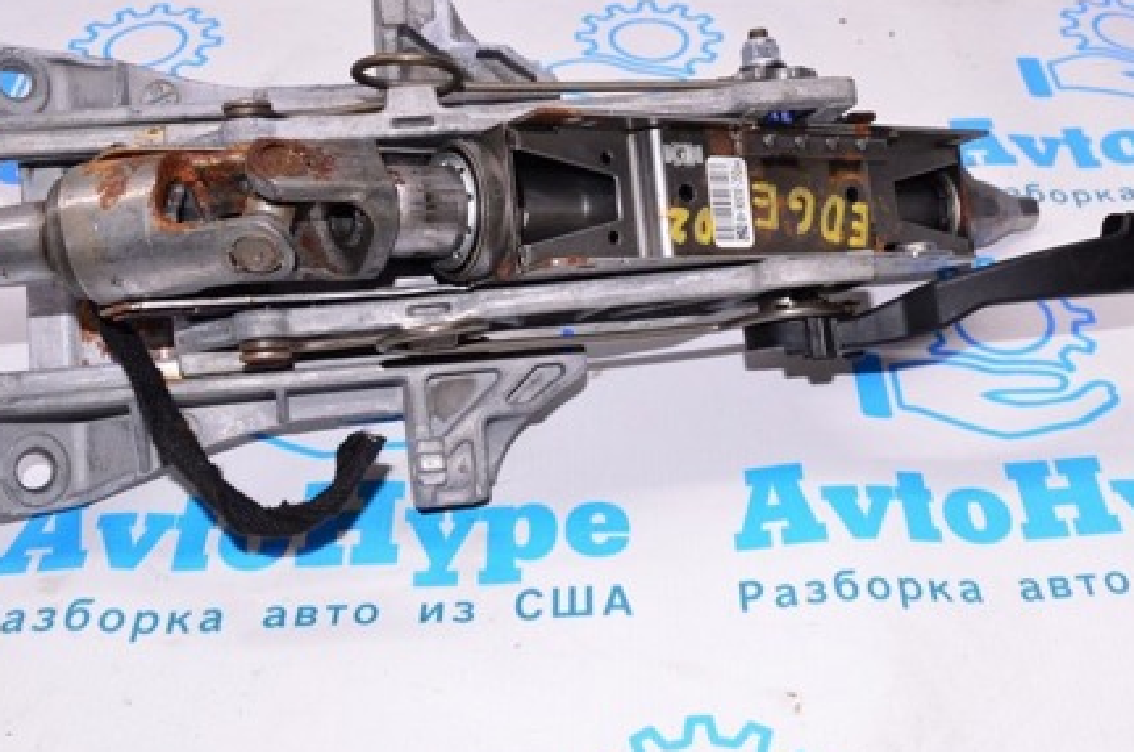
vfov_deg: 28.5
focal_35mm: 47
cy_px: 251
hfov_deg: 42.0
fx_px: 1470
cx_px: 679
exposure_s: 1/125
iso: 1600
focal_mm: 21
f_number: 8
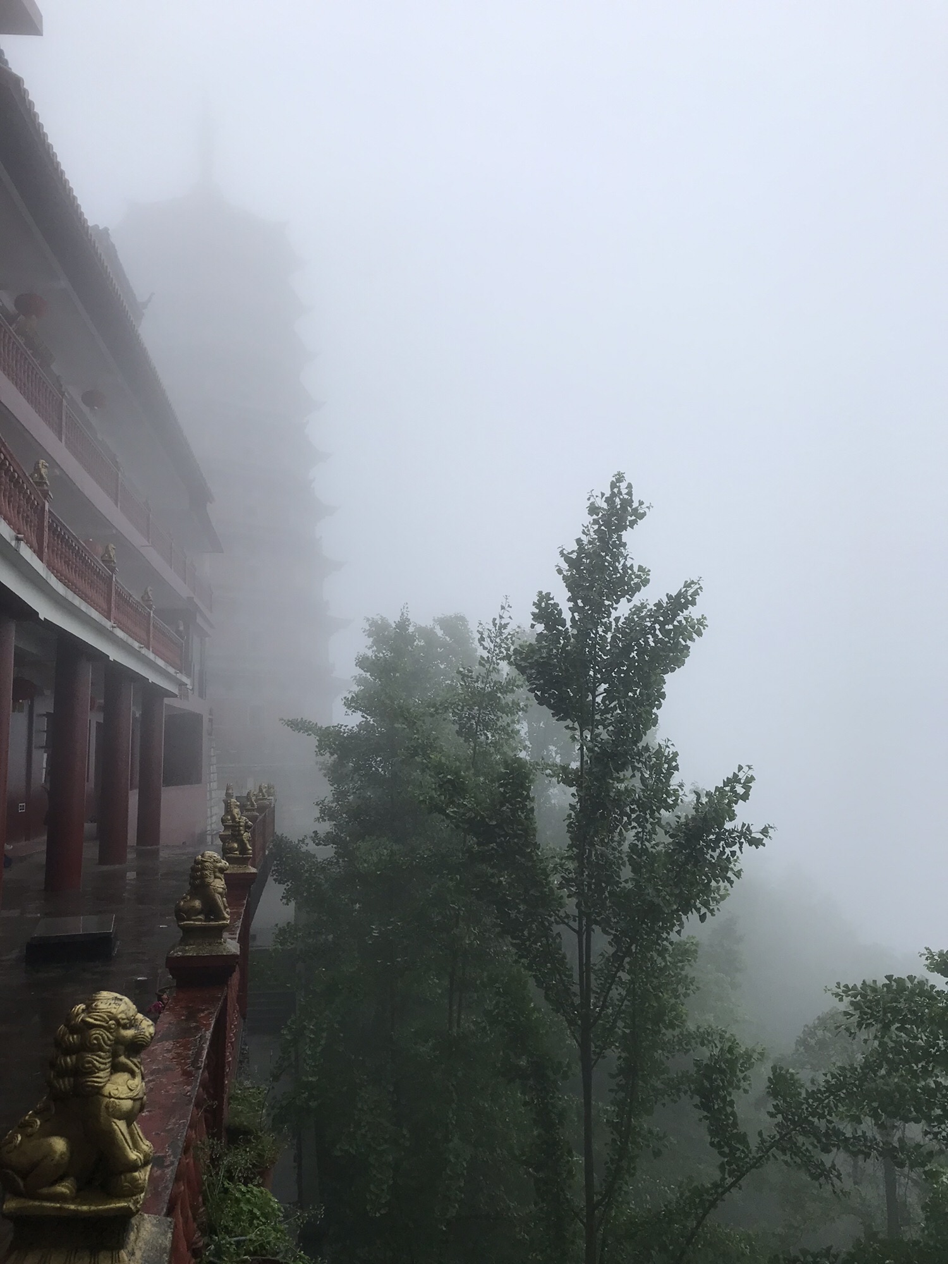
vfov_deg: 63.4
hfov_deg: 49.7
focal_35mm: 28
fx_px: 1022
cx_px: 474
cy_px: 632
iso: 20
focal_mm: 3.99
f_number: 1.8
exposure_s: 1/499
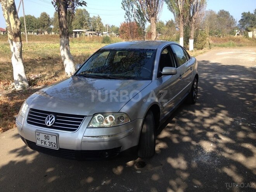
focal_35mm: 35
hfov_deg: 52.6
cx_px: 128
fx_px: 259
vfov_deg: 40.7
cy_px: 96
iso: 50
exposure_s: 1/812
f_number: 2.4
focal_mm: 4.28
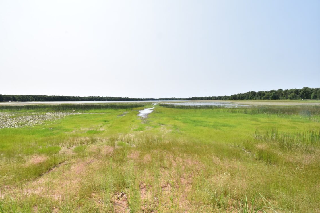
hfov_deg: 96.6
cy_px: 103
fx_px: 142
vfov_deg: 73.7
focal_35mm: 16
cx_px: 150
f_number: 16
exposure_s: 1/200
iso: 320
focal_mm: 10
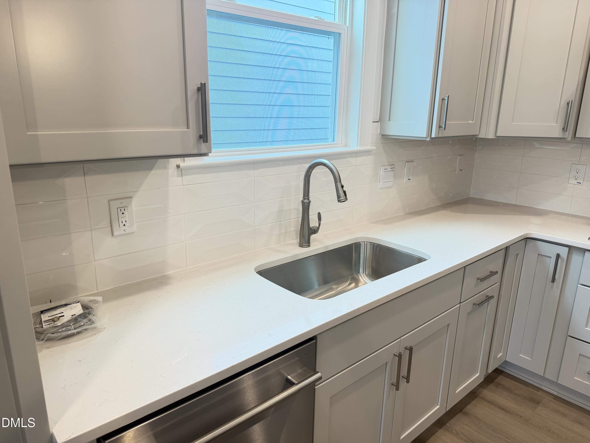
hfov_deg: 71.6
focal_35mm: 24
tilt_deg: -15.8
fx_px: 409
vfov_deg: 56.8
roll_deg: -1.5
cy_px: 222
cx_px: 295
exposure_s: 1/60
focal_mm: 6.76
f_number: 1.78
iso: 200
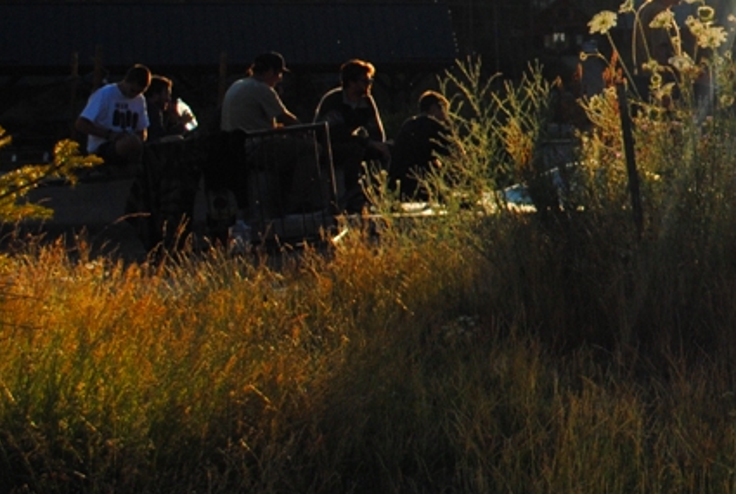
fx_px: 2519
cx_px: 932
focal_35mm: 123
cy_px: -38
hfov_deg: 15.9
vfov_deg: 11.1
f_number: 5.6
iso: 400
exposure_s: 1/1600
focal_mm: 30
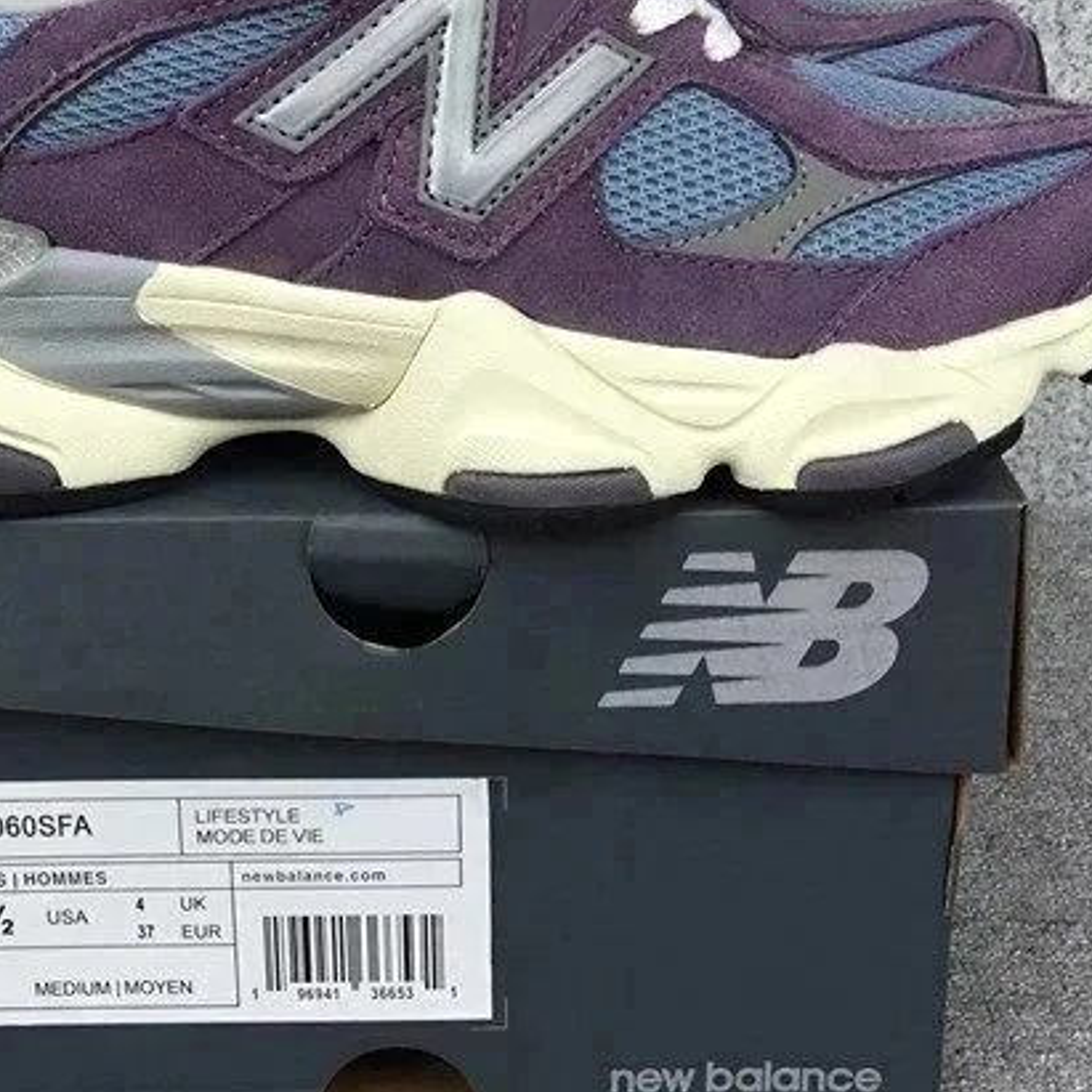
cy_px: 418
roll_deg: +0.3
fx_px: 2141
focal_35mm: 60
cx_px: 428
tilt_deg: -20.1
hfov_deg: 28.5
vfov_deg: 28.5
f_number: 2.4
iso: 25
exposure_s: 1/326
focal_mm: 3.3
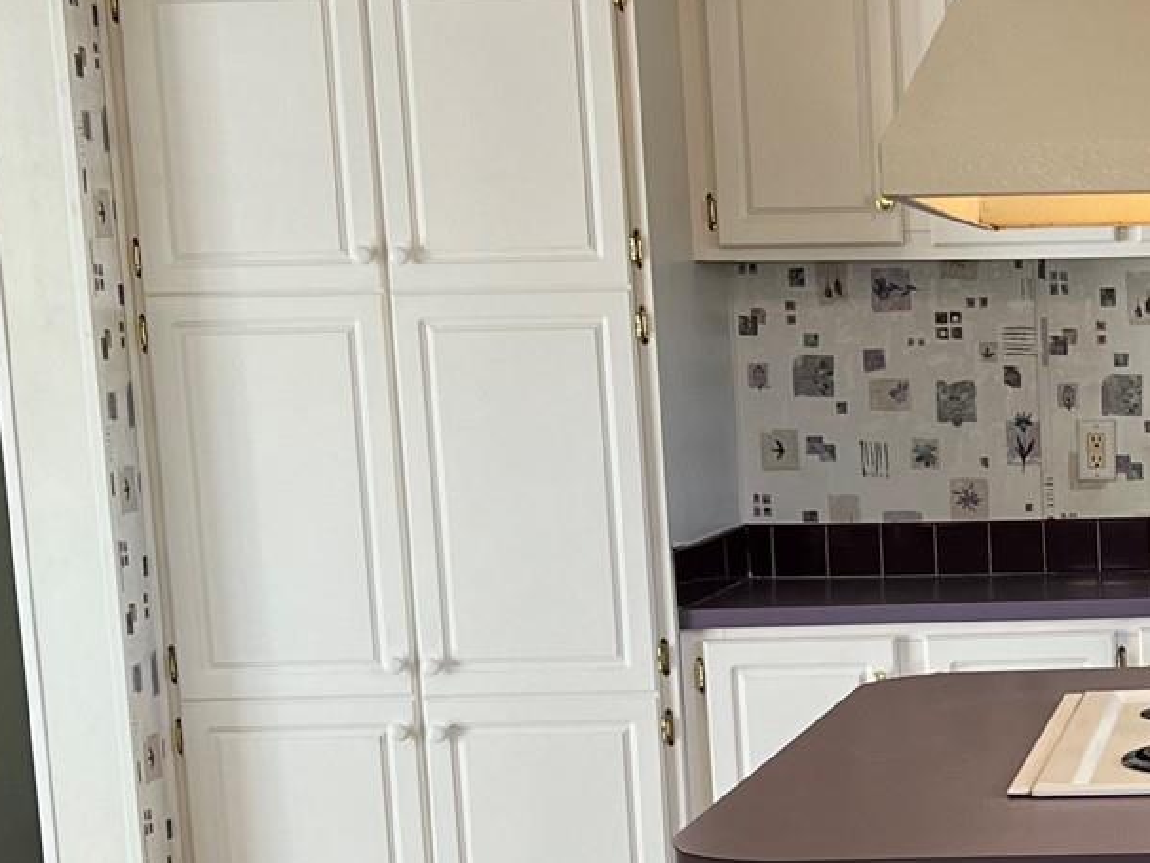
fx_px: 2924
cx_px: 1220
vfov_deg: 16.6
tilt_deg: -9.7
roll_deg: +1.5
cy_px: 751
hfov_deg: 21.3
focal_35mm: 88
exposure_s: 1/120
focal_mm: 5.7
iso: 100
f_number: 1.5
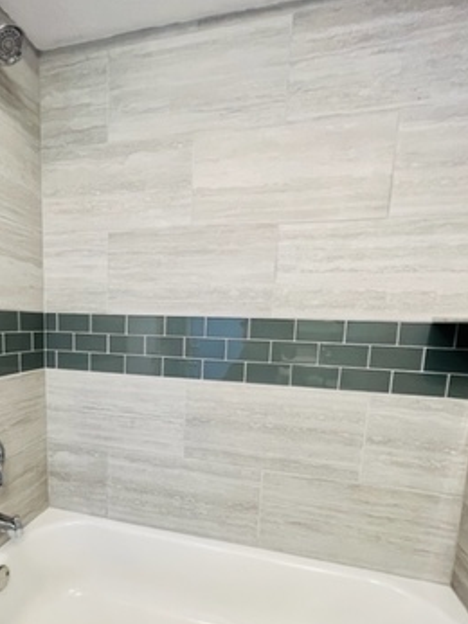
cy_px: 370
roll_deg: -1.6
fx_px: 325
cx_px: 176
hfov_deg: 70.4
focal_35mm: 18
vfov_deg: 86.8
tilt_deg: -9.1
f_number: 1.8
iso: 250
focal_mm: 1.57
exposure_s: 1/60
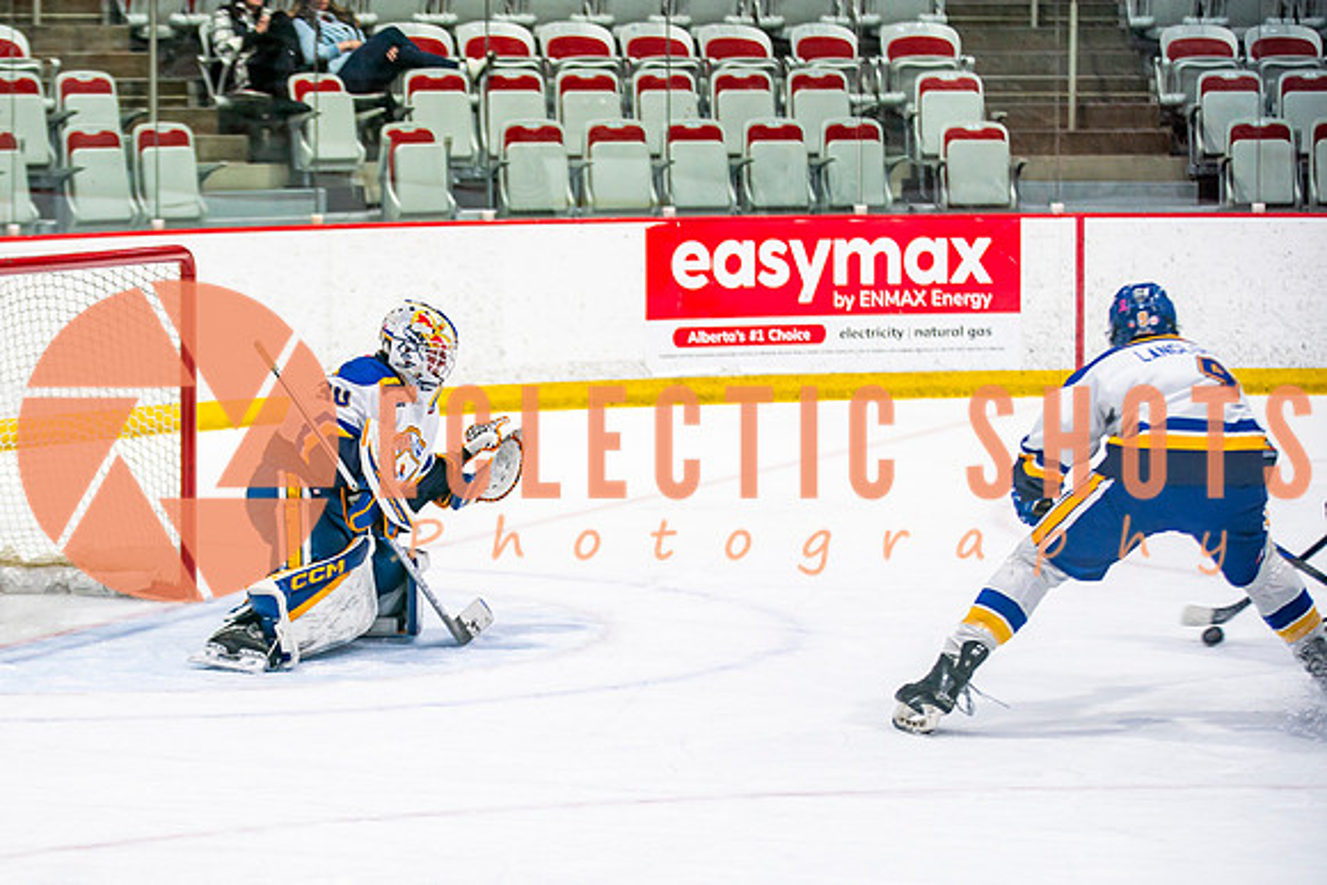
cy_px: 508
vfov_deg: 9.8
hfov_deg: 14.6
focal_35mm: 141
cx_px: 394
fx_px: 5183
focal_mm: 100
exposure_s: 1/640
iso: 400
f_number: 2.8
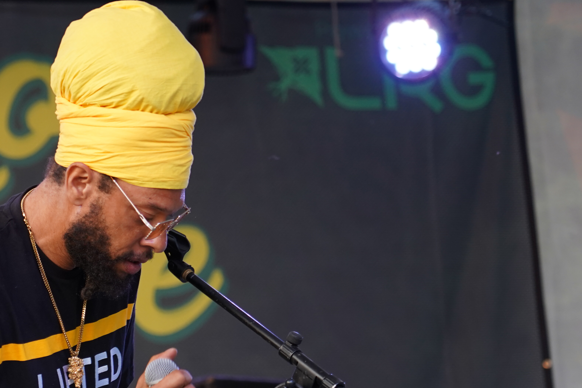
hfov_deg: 10.2
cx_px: 39
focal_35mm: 200
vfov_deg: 6.9
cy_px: 219
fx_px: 3233
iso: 1000
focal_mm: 105
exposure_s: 1/160
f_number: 4
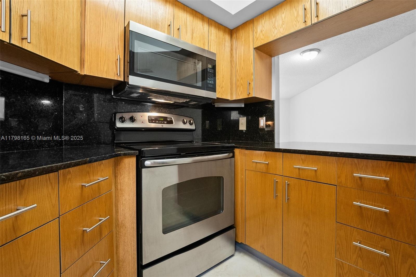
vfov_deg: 77.3
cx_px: 208
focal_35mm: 15
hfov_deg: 100.4
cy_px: 138
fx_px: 173
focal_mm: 10
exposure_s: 1/15
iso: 4500
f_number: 8
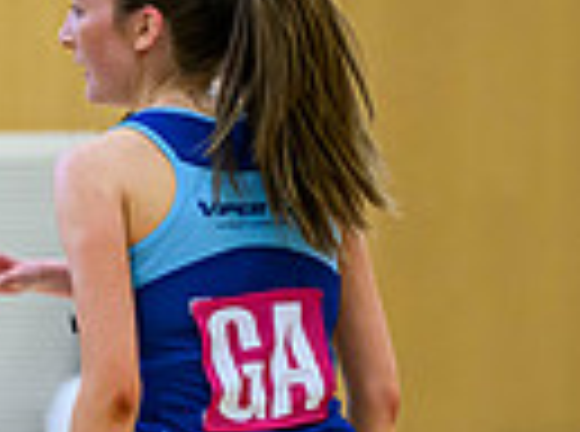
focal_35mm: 791
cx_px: -741
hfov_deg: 2.5
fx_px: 13217
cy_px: 554
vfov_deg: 1.9
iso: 3200
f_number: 3.2
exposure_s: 1/1000
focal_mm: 165
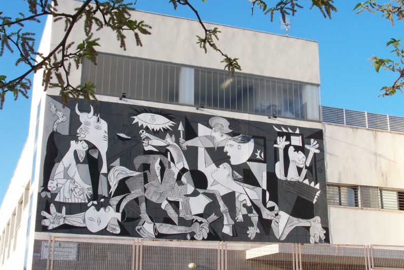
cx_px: 200
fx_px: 606
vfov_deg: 25.1
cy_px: 130
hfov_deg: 36.9
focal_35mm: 54
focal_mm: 10.5
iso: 100
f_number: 5.6
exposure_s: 1/200
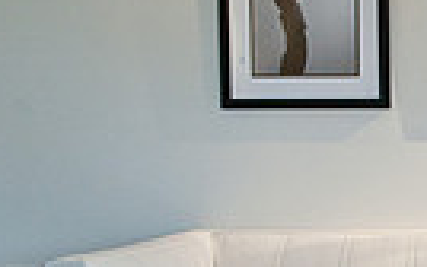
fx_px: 874
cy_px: 213
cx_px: 548
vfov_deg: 17.3
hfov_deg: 24.2
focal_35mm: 75
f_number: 6.3
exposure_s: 1/80
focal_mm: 17
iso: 2000
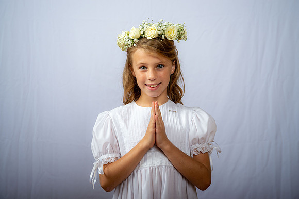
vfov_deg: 20.9
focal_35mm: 65
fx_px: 540
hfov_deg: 31.0
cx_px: 150
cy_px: 100
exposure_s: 1/200
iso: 250
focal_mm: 65
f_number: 6.3
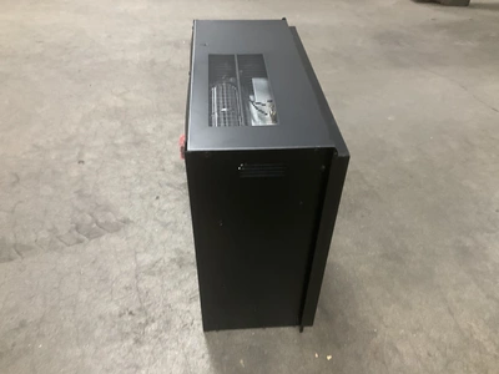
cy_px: 187
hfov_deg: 61.7
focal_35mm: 29
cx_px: 250
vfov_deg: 48.2
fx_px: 418
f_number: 1.8
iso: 320
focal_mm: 3
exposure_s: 1/30
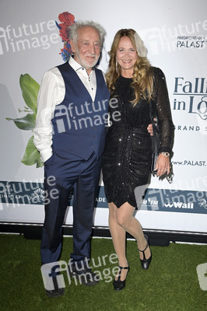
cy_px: 156
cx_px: 104
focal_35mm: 48
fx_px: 415
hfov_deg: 28.0
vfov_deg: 41.1
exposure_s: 1/250
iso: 640
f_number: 6.3
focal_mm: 48
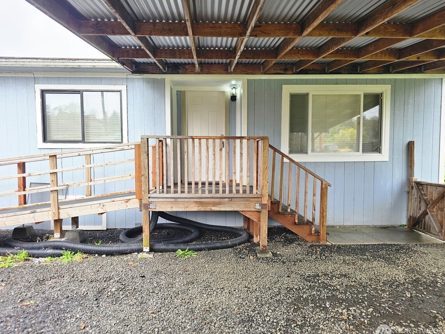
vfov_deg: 56.8
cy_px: 170
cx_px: 219
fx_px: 309
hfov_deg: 71.6
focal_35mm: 24
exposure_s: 1/207
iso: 50
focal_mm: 6.3
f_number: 1.7
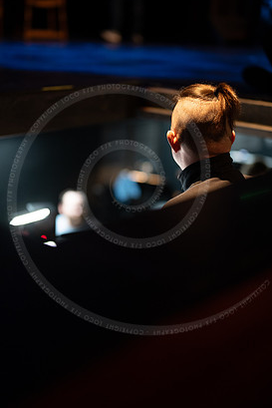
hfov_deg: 24.6
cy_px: 205
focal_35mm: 55
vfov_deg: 36.2
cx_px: 141
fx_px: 623
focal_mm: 50
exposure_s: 1/160
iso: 500
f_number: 1.3
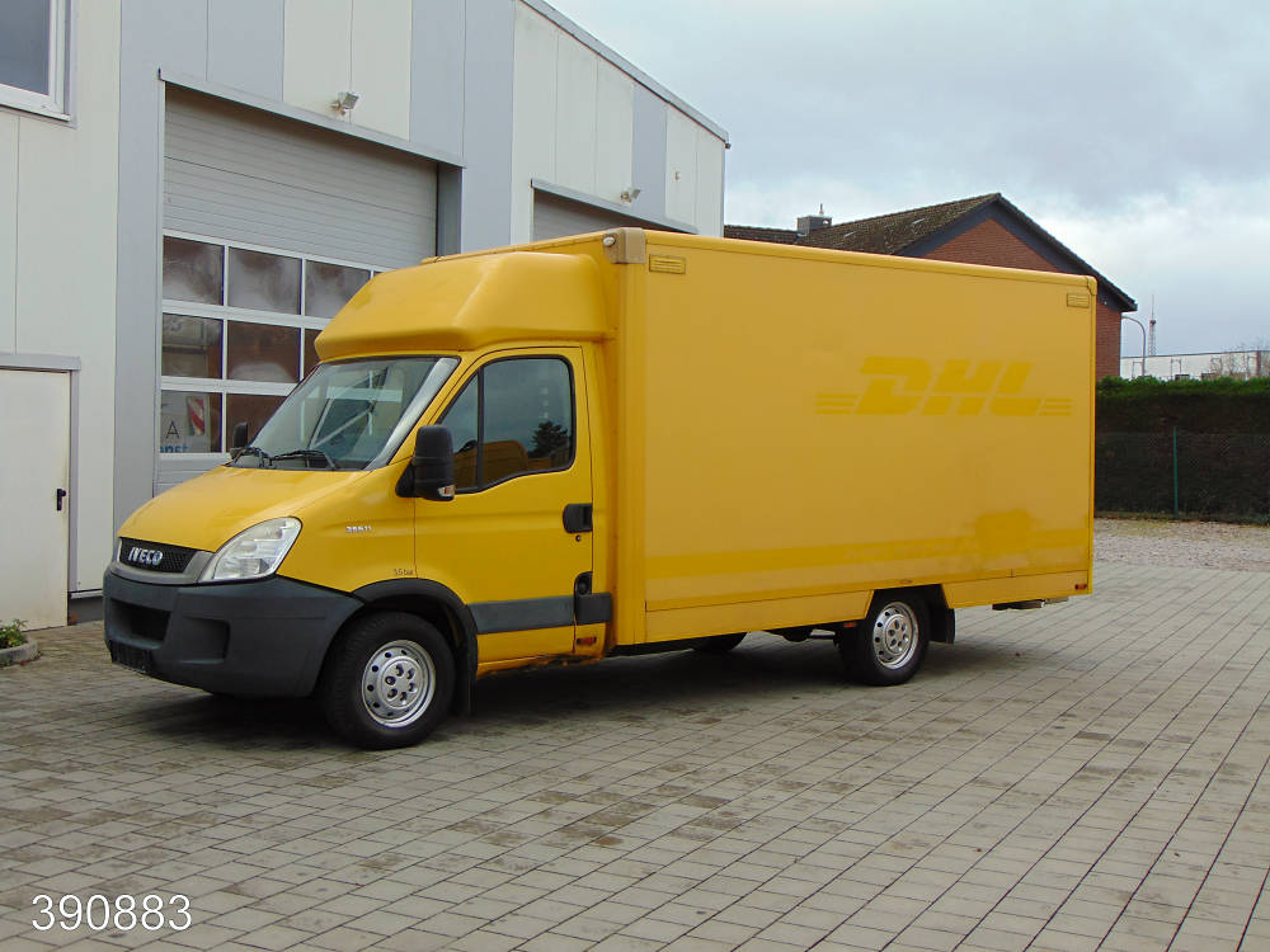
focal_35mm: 42
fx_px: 1541
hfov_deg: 44.8
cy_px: 476
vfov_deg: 34.3
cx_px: 635
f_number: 3.3
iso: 80
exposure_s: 1/250
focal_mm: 7.6
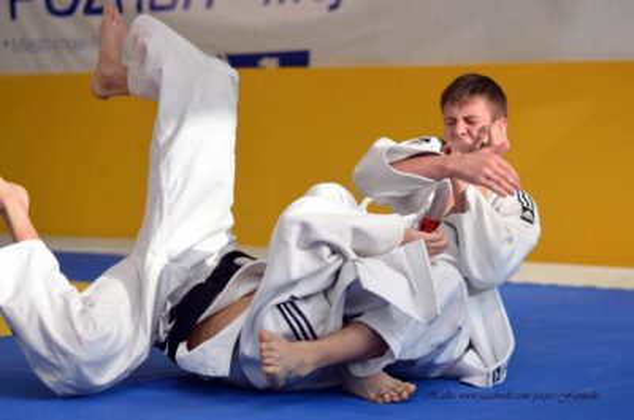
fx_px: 1318
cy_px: 210
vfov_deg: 18.1
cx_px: 317
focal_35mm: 75
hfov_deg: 27.0
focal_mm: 50
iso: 1000
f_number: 2.2
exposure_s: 1/2000
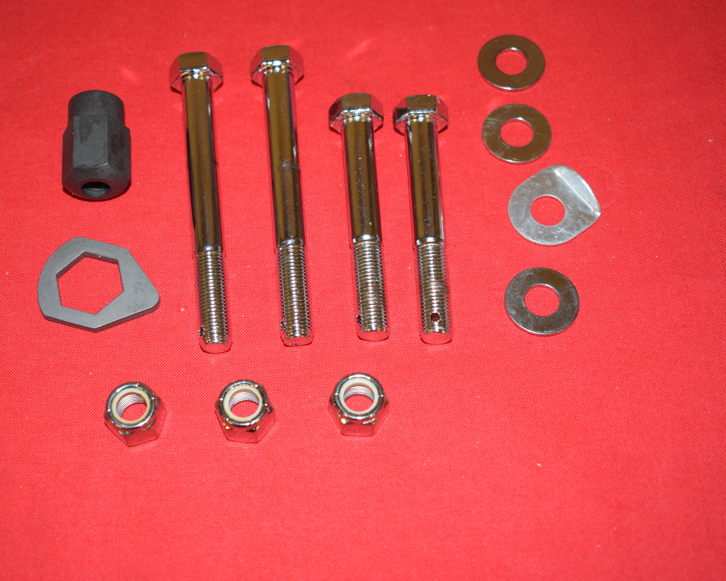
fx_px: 1182
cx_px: 308
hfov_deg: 34.1
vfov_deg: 27.6
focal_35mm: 55
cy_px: 293
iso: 1250
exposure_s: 1/200
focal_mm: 32
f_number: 5
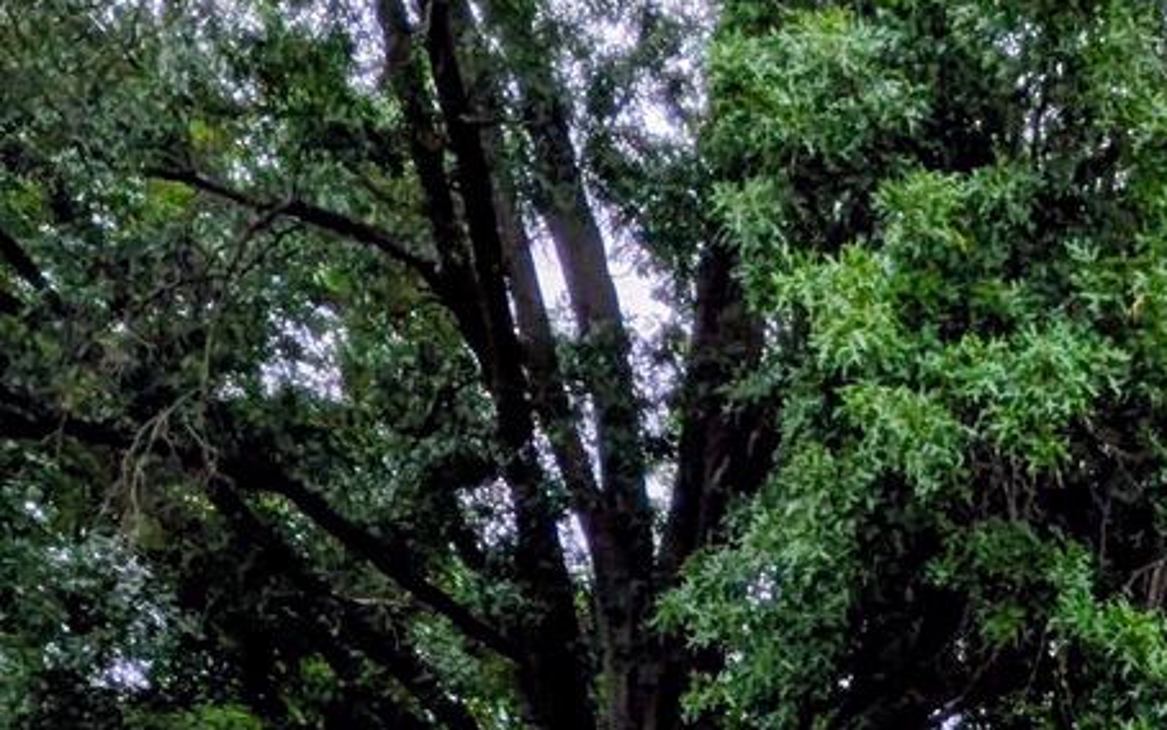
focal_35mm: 67
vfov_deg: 16.2
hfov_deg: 29.5
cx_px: 1028
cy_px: 1331
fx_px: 2131
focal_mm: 1.85
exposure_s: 1/1174
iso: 45
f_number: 2.2
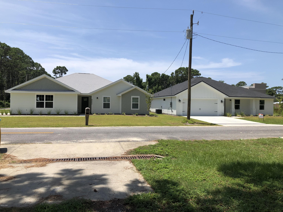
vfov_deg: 49.7
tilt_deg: +2.1
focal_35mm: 28
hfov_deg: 63.4
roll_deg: -0.5
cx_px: 142
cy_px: 106
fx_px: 229
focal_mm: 3.99
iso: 20
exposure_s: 1/2667
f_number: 1.8
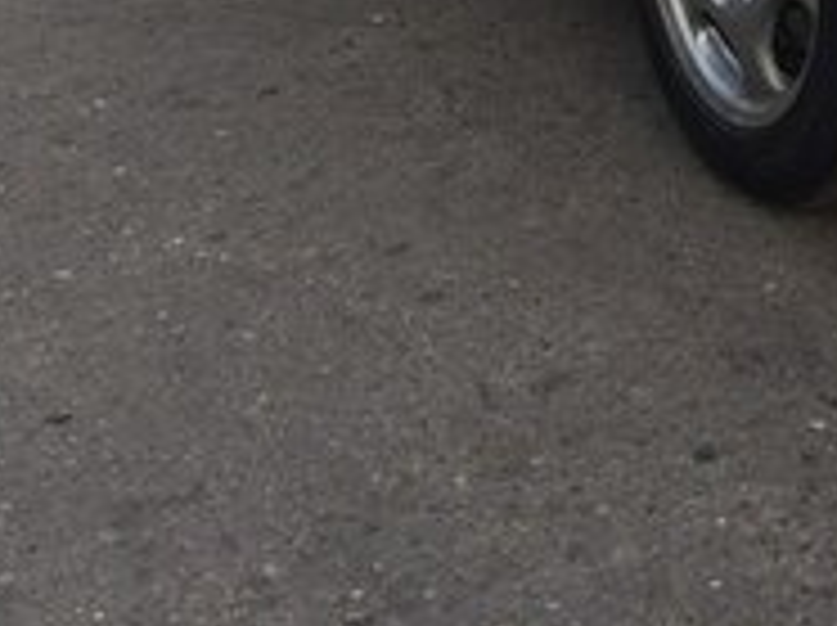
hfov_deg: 18.7
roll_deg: +0.6
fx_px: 2487
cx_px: 806
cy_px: -448
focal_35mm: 103
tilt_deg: -13.2
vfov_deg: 13.1
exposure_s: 1/100
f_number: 2.2
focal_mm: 4.15
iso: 50
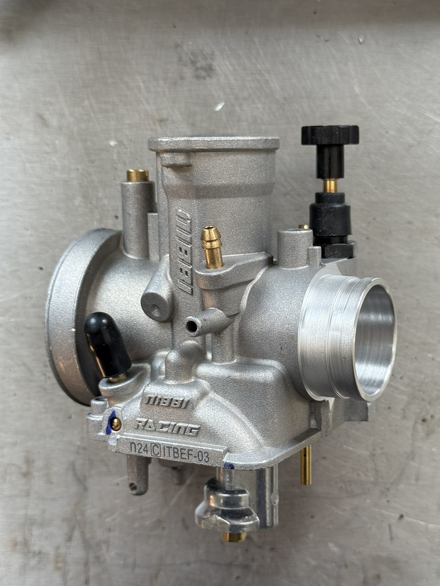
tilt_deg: -88.8
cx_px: 272
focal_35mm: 60
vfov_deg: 32.2
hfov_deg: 24.4
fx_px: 1017
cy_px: 323
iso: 80
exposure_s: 1/100
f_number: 1.78
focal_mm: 6.76
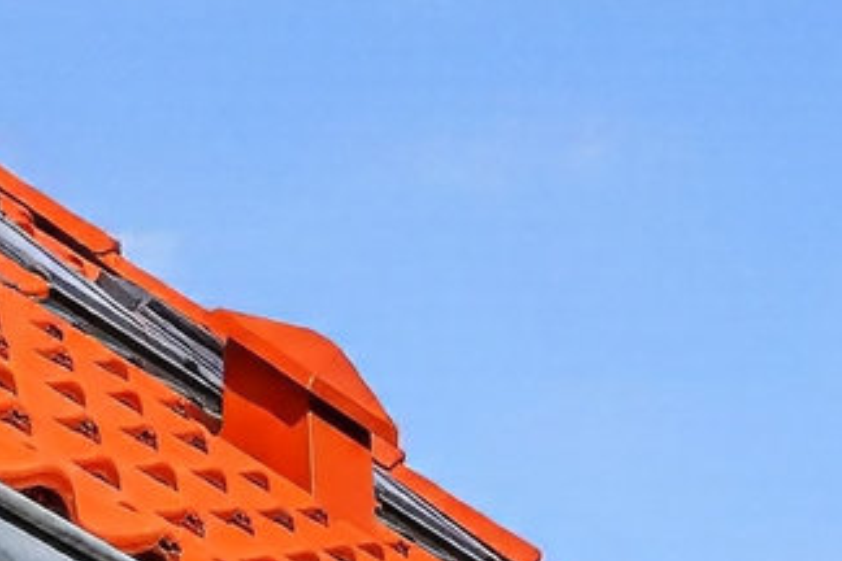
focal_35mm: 150
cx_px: 1577
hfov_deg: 12.4
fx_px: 3508
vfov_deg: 7.0
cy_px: 2213
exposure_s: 1/160
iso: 400
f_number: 8
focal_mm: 19
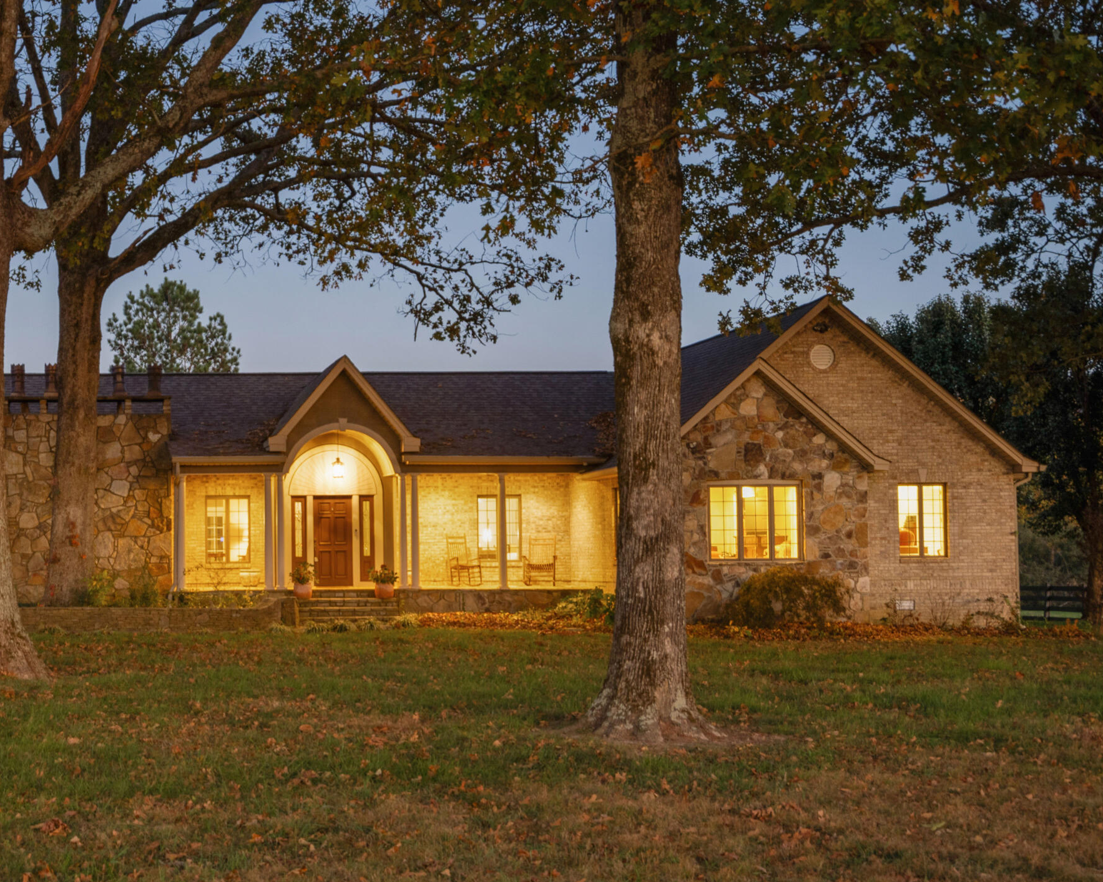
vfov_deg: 29.7
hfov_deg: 35.3
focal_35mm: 51
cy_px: 472
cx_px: 195
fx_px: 1665
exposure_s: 3.2
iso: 320
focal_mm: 32
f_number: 7.1
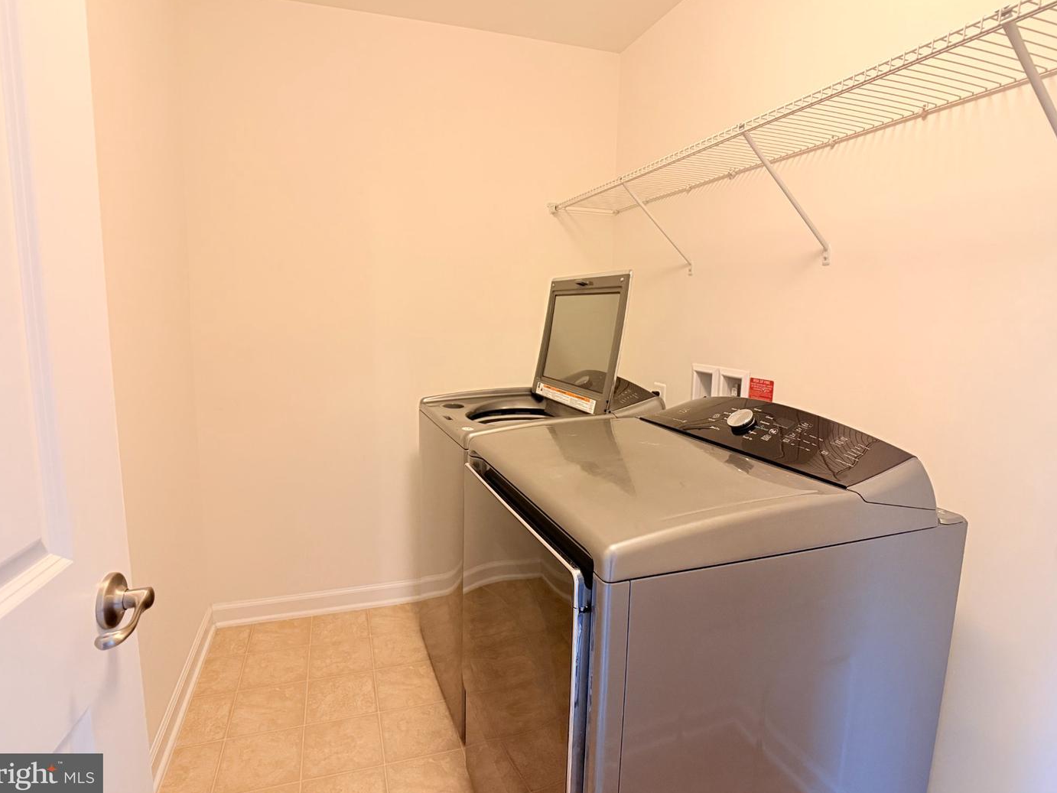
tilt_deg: -8.2
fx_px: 764
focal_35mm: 25
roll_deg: -0.2
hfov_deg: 69.4
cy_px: 385
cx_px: 519
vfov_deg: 54.9
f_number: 1.78
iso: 500
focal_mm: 6.76
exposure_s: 1/60
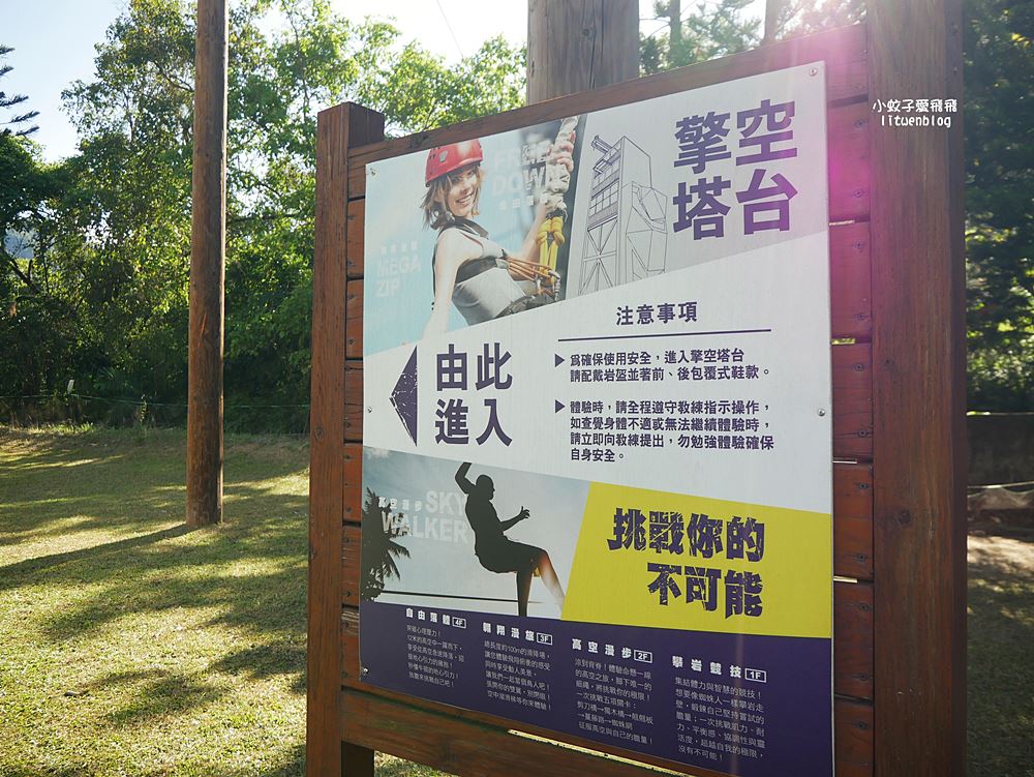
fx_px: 837
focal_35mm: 28
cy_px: 388
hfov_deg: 63.4
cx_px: 517
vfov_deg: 49.8
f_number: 4
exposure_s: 1/500
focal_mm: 14
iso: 200
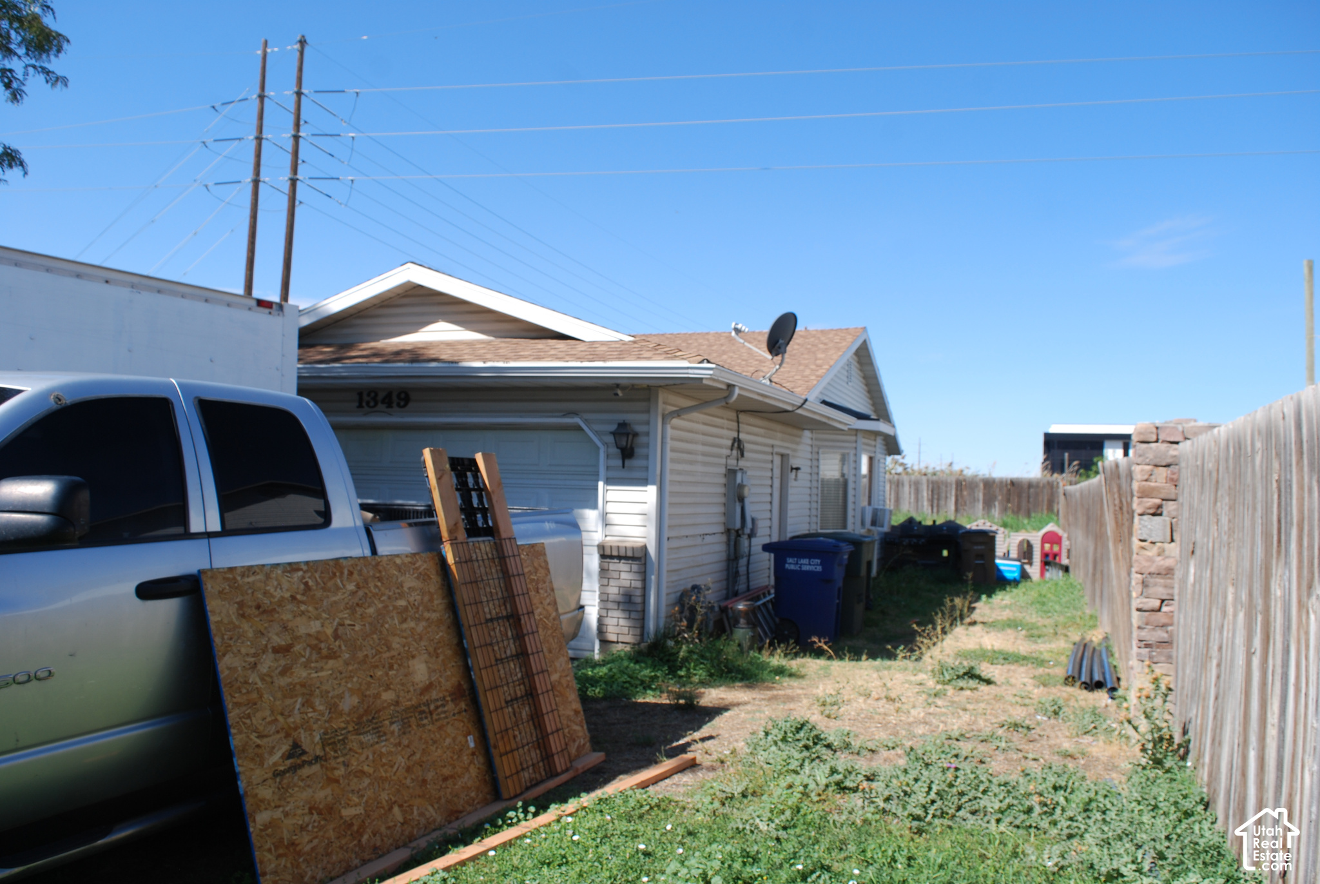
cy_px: 442
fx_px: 991
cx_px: 660
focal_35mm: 27
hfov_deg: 67.3
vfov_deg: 48.1
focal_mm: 18
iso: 100
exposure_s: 1/200
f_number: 7.1
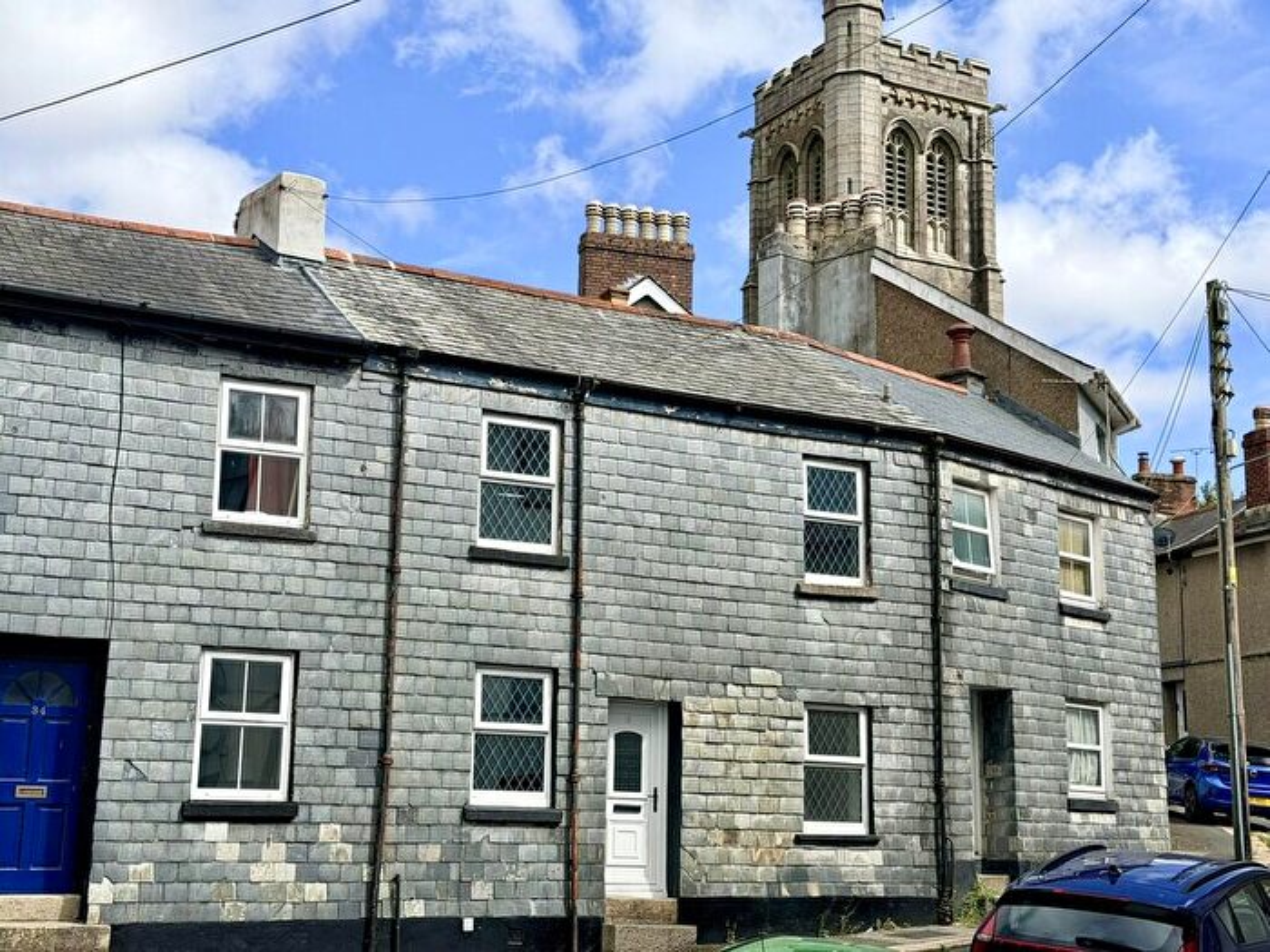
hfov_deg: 39.7
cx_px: 635
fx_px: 1761
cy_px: 476
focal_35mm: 48
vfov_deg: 30.3
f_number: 1.78
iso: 64
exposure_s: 1/4329
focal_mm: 6.76
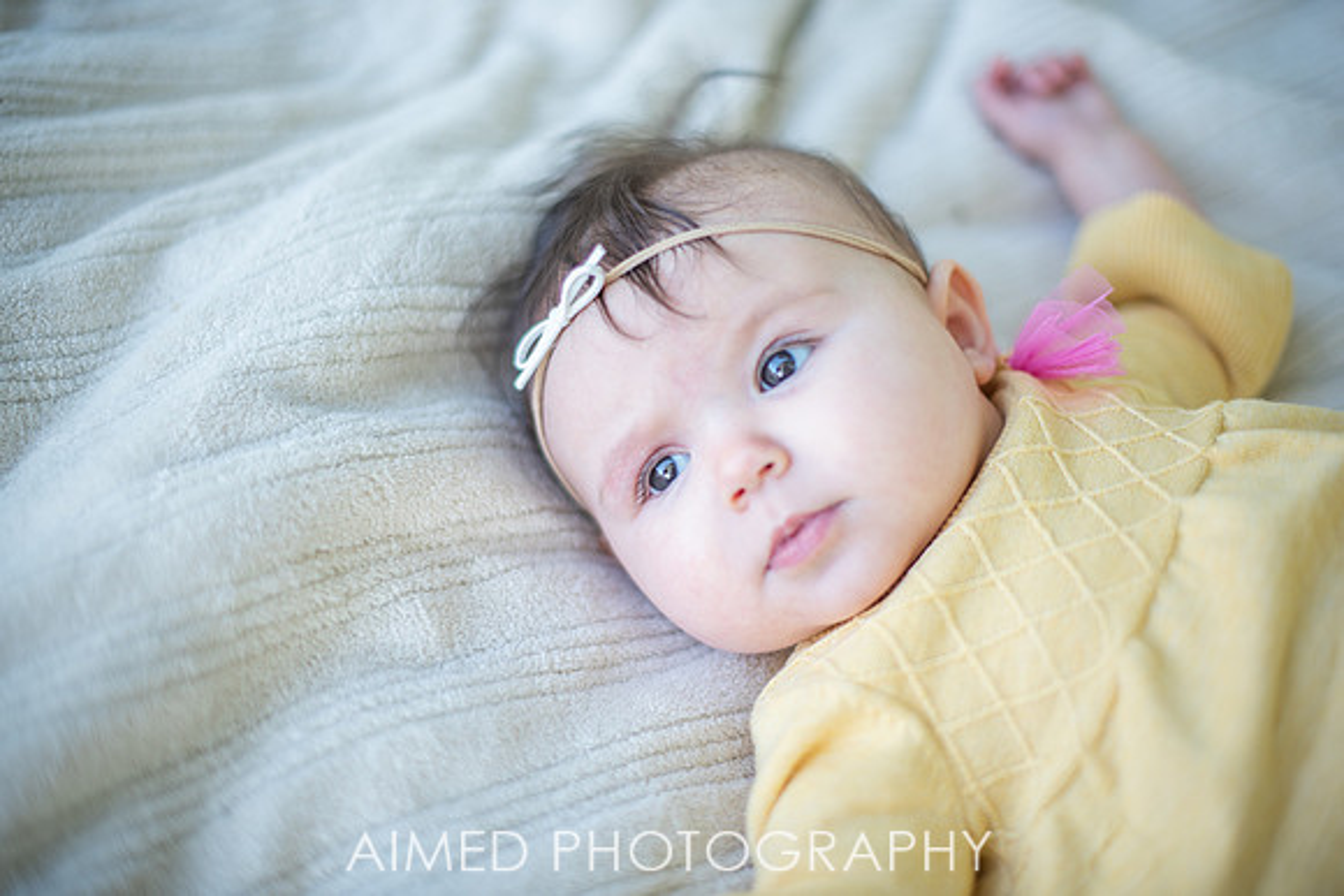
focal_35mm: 50
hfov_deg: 39.6
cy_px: 448
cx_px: 672
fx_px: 1867
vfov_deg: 27.0
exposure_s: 1/320
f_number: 1.6
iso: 64
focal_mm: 50
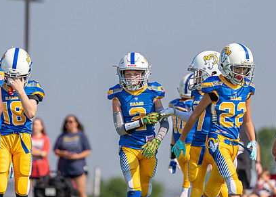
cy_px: 129
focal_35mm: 495
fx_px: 3878
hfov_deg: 4.1
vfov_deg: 2.9
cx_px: 149
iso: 160
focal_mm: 200
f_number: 2.8
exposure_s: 1/4000
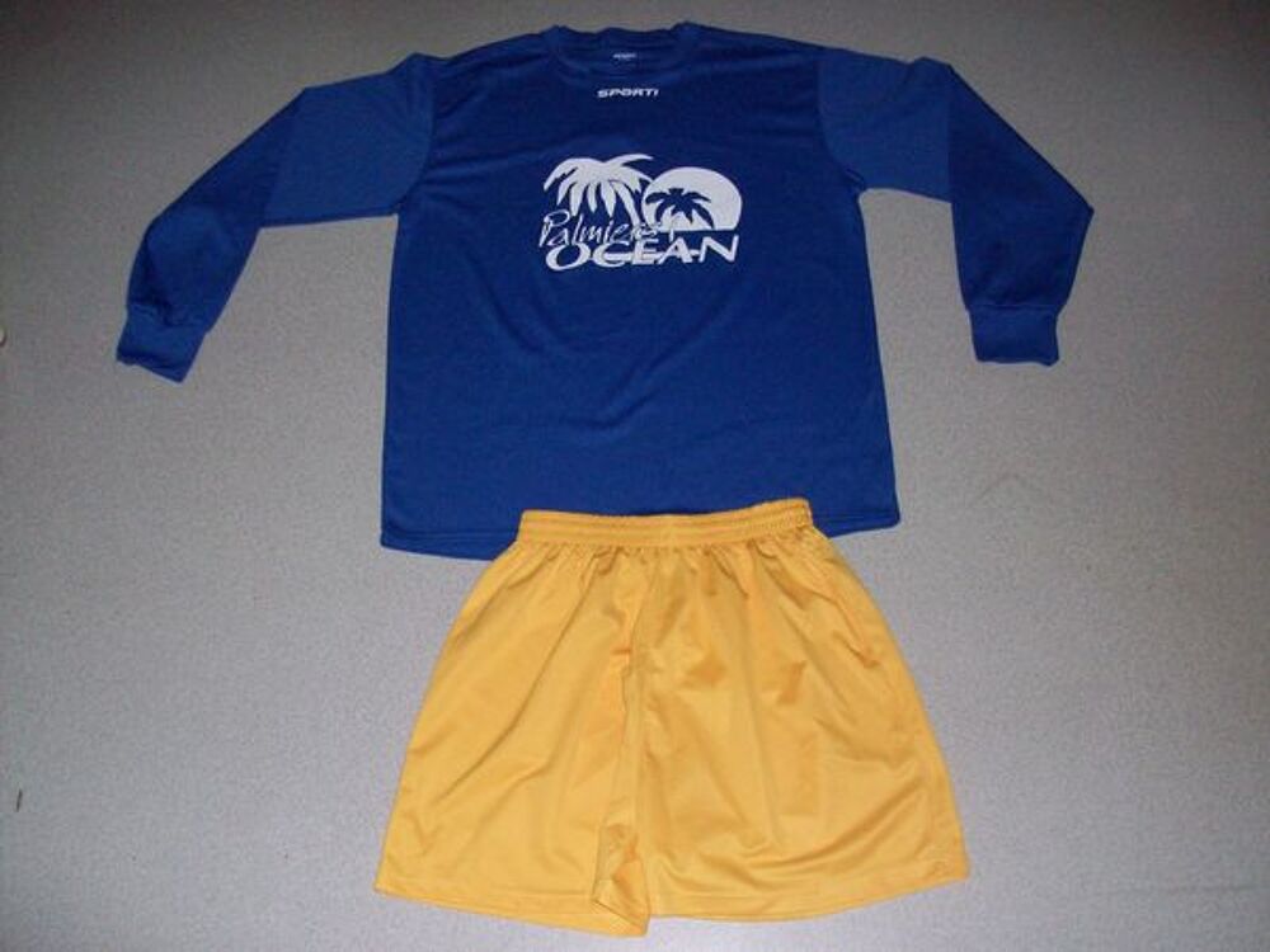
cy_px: 476
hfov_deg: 54.0
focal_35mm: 34
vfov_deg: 41.8
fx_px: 1247
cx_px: 635
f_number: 2.8
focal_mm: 5.7
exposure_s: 1/60
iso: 160
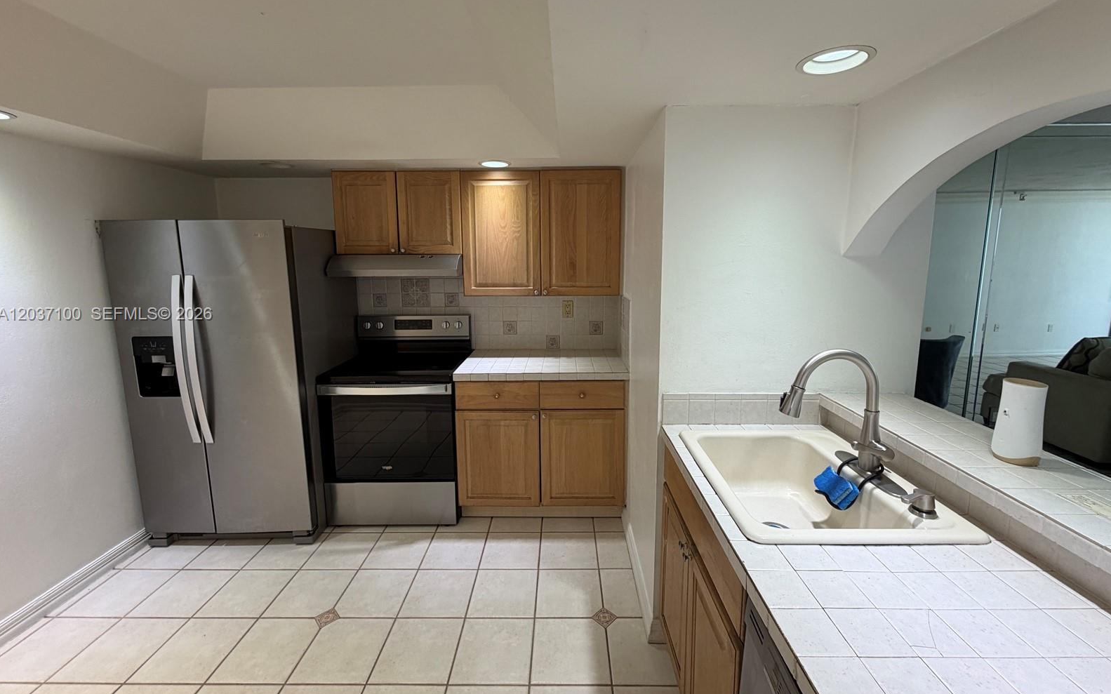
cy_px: 315
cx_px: 555
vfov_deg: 74.6
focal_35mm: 15
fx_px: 454
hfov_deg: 101.5
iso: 64
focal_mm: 2.22
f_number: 2.2
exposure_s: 1/111
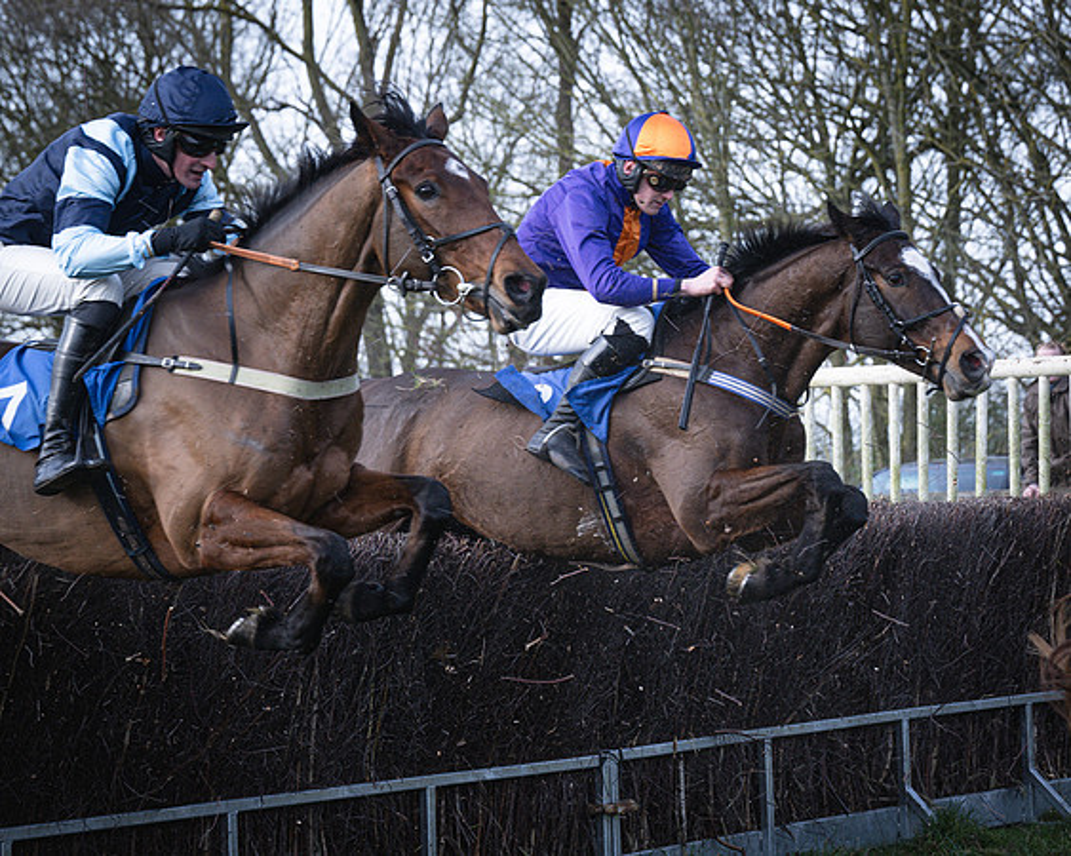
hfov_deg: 16.2
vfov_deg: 13.0
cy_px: 428
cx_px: 643
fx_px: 3749
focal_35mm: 118
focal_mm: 70
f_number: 4
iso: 400
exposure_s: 1/1000
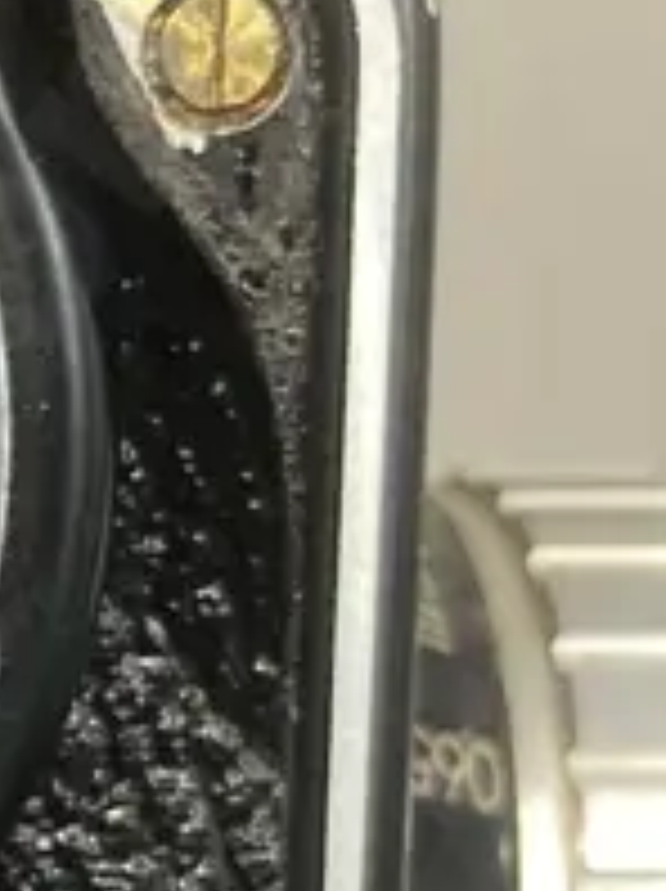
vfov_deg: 13.3
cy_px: 1048
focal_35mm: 145
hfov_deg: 9.6
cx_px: -576
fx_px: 3728
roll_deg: -2.2
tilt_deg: -9.3
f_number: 1.8
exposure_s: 1/33
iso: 320
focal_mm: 3.99
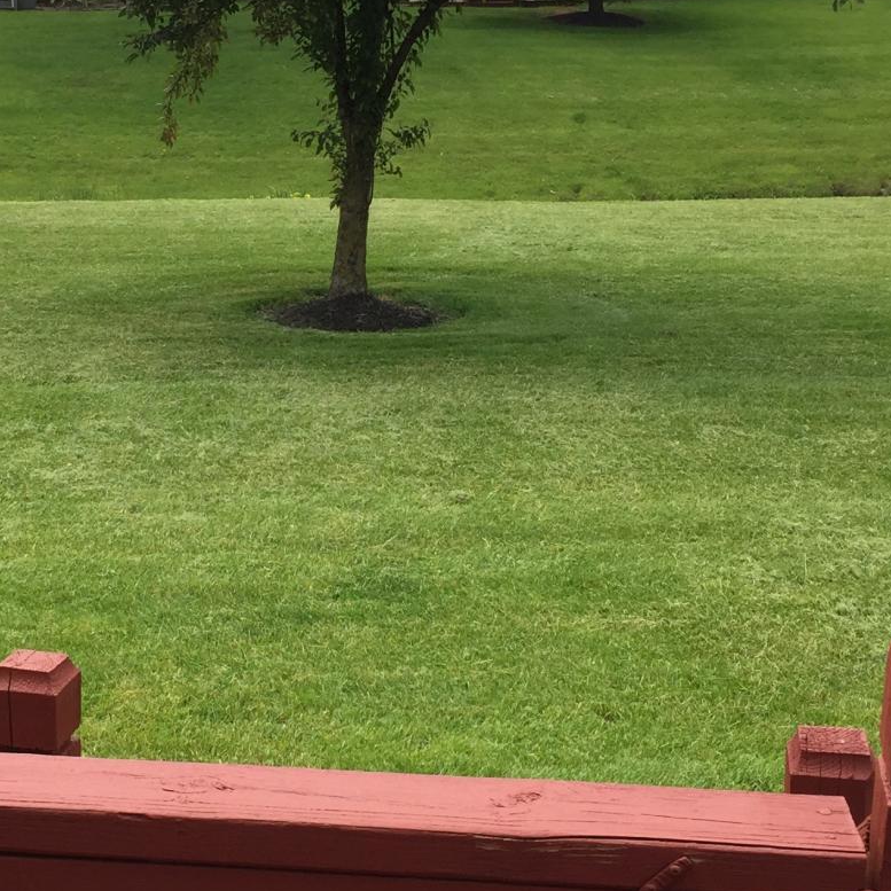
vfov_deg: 26.1
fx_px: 1922
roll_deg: +0.9
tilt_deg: -13.0
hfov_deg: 25.8
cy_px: 420
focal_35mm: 66
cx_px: 235
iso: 32
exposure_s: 1/1163
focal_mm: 4.15
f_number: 2.2
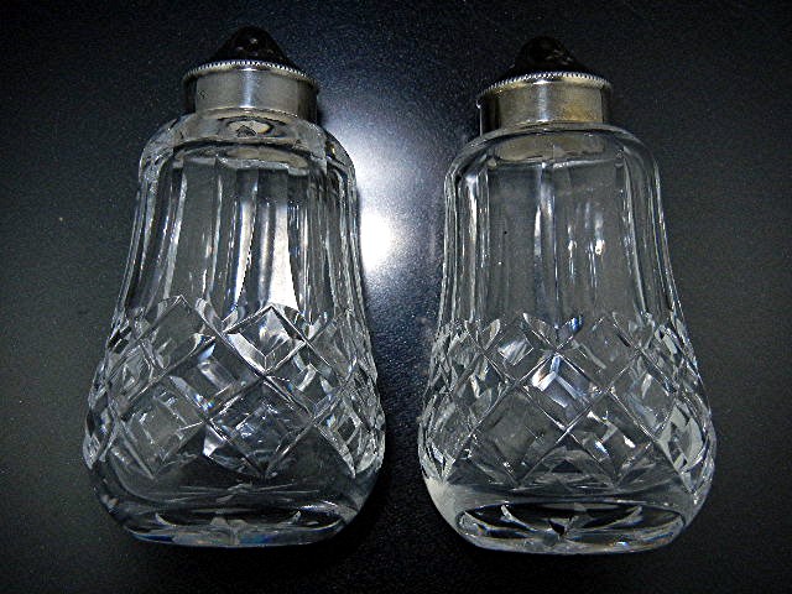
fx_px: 892
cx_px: 396
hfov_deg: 47.9
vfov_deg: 36.8
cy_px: 297
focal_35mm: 39
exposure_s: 1/30
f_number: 7.4
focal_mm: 7.1
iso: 507
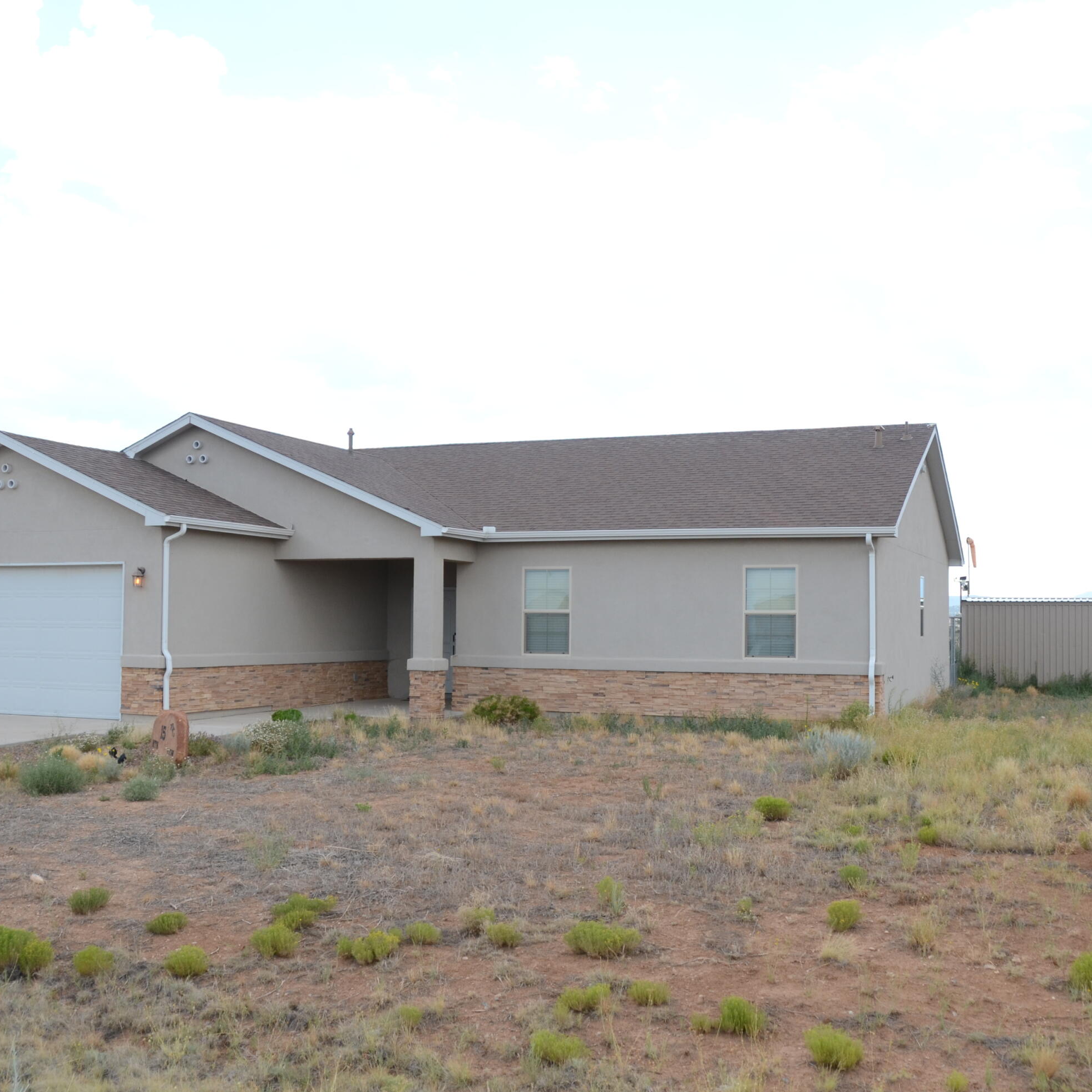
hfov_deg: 47.1
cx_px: 607
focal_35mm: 35
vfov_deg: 47.2
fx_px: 1249
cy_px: 548
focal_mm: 18
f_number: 5.6
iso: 400
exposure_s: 1/1000
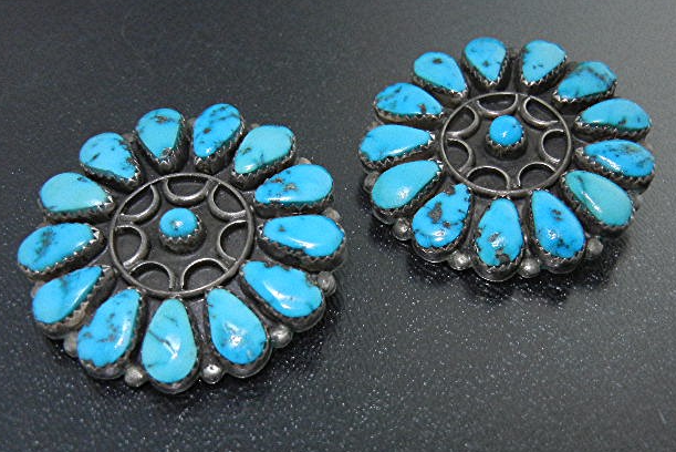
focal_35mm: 49
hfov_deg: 40.3
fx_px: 921
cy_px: 254
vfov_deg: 27.5
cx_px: 344
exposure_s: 1/30
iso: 703
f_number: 7.6
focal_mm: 8.1
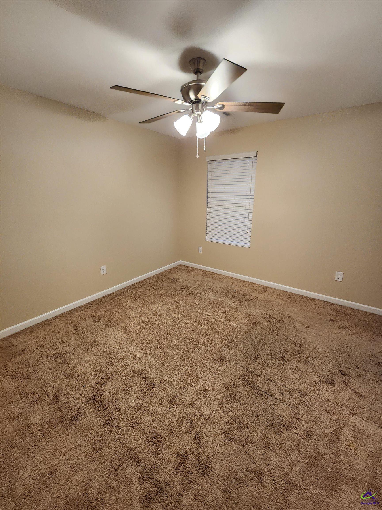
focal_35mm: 13
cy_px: 255
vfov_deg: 106.2
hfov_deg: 89.9
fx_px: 191
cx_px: 191
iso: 400
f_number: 2.2
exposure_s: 1/60
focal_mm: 2.2
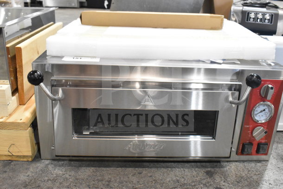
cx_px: 142
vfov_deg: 36.9
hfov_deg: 53.1
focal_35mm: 36
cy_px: 94
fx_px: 283
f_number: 8
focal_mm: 24
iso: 6400
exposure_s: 1/250
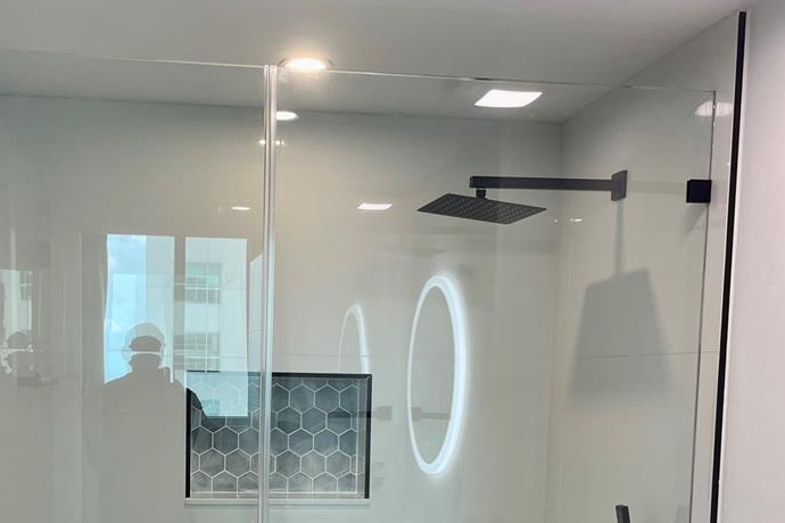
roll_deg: -1.3
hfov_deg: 41.6
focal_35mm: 47
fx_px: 1025
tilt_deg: -4.0
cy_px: 472
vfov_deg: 27.6
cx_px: 286
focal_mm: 4.2
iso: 50
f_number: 1.6
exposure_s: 1/134
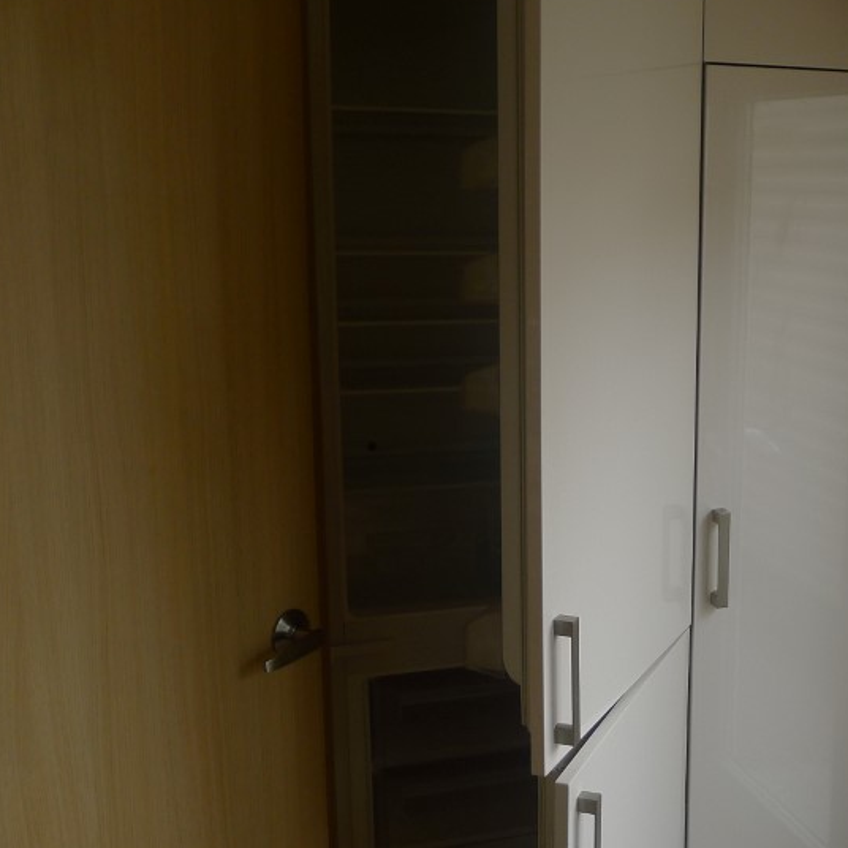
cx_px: 646
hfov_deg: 37.3
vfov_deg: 38.3
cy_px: 457
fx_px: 1219
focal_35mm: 44
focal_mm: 5.1
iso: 80
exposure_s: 1/125
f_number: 2
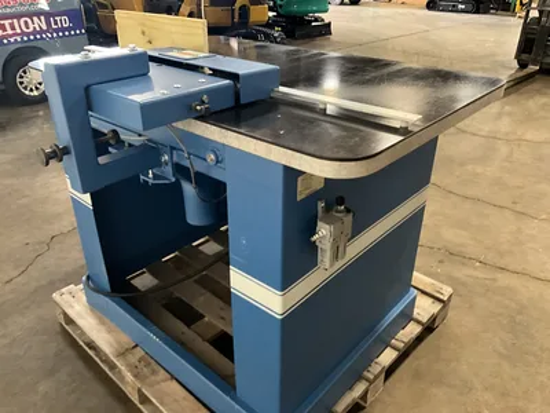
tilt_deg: -29.3
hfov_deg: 61.7
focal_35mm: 29
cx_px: 275
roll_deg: -1.0
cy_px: 206
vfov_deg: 48.2
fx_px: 461
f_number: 1.8
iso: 320
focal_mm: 3
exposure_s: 1/30
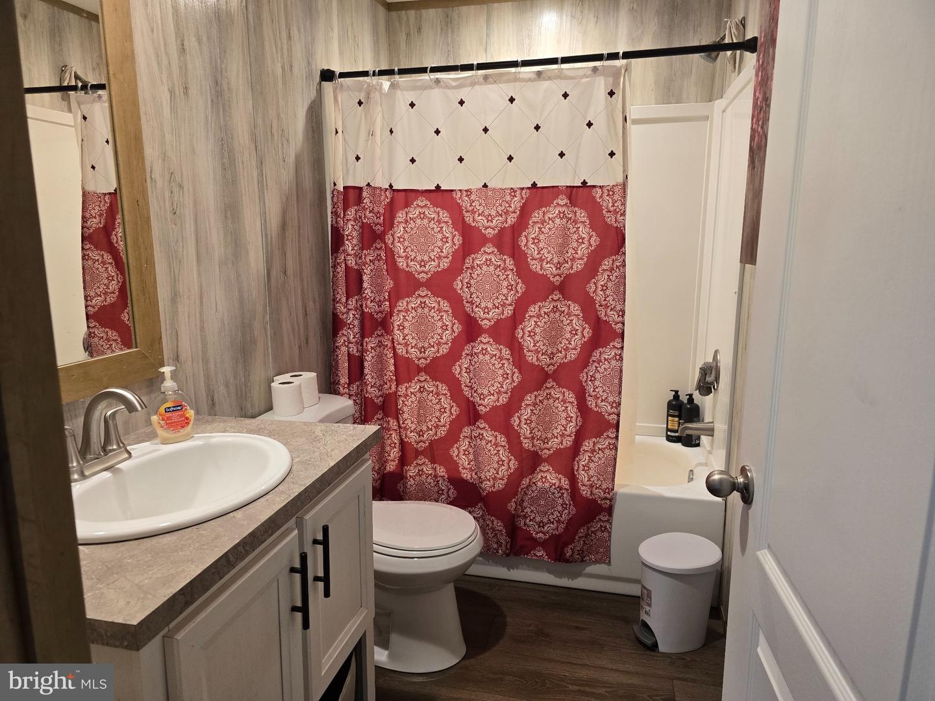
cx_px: 468
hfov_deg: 73.9
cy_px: 350
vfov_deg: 58.9
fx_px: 621
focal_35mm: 23
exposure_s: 1/120
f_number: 1.7
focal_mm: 6.3
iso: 200
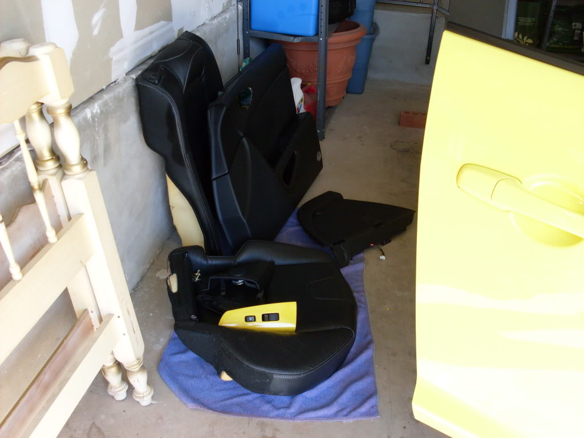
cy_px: 219
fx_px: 641
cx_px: 292
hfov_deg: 49.0
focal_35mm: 38
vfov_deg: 37.7
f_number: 2.8
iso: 100
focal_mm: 6.3
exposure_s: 1/90
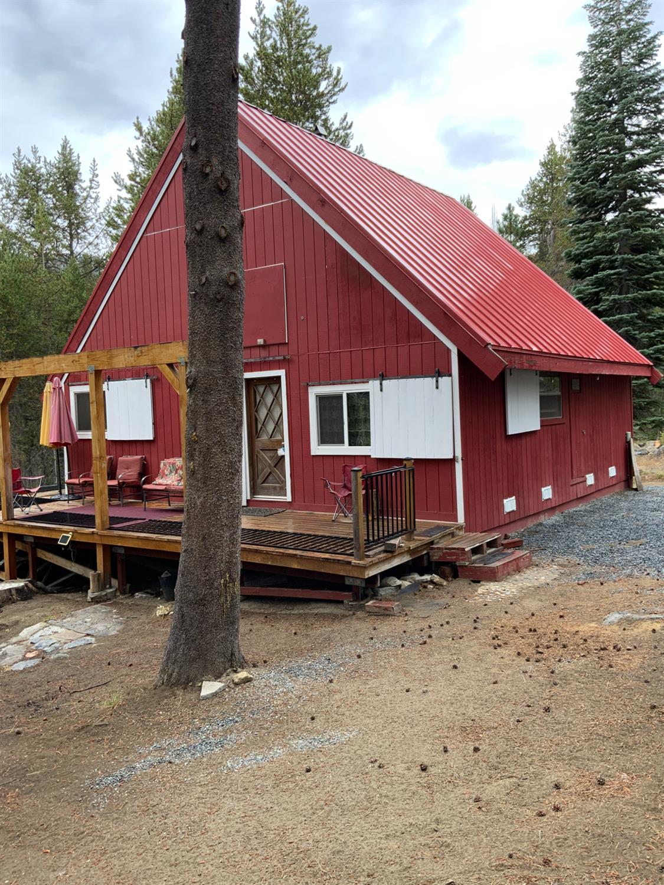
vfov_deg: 61.7
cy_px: 442
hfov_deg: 48.2
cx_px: 332
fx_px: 742
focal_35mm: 29
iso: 25
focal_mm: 3
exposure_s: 1/122
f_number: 1.8
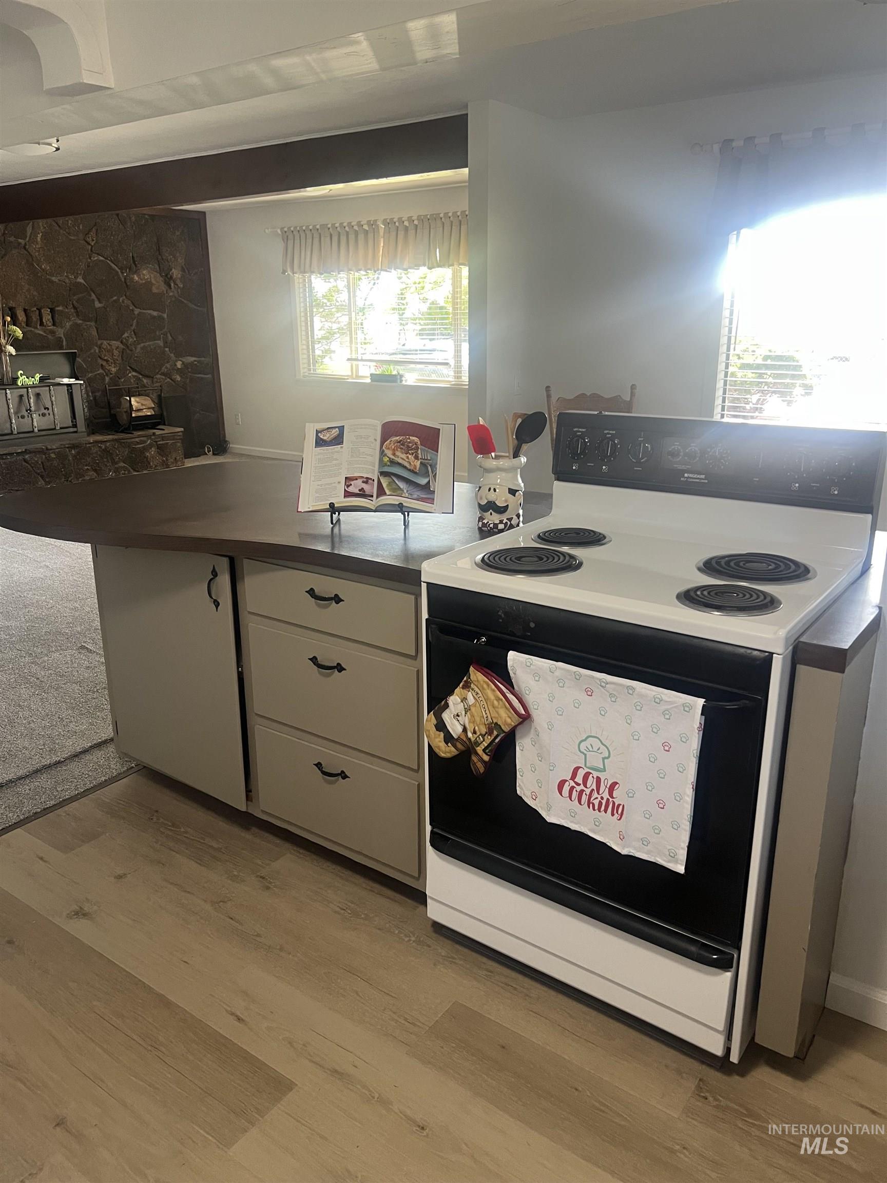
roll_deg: -0.3
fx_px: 888
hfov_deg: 53.1
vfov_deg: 67.3
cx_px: 444
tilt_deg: -17.7
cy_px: 592
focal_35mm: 26
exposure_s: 1/92
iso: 125
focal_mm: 5.7
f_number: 1.5
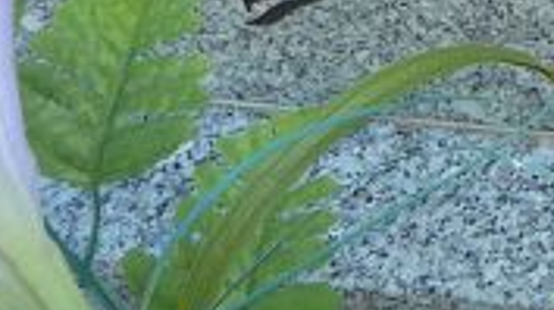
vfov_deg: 8.1
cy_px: -410
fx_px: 2024
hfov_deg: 14.2
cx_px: 930
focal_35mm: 138
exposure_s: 1/200
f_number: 2.8
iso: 80
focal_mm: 5.2
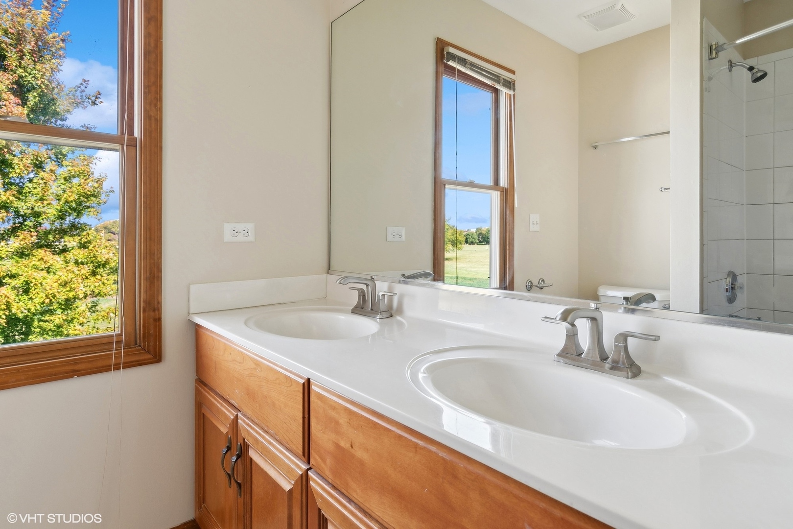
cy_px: 264
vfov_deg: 67.4
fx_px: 396
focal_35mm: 18
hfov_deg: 90.0
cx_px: 396
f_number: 8
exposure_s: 1/10
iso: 250
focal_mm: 12
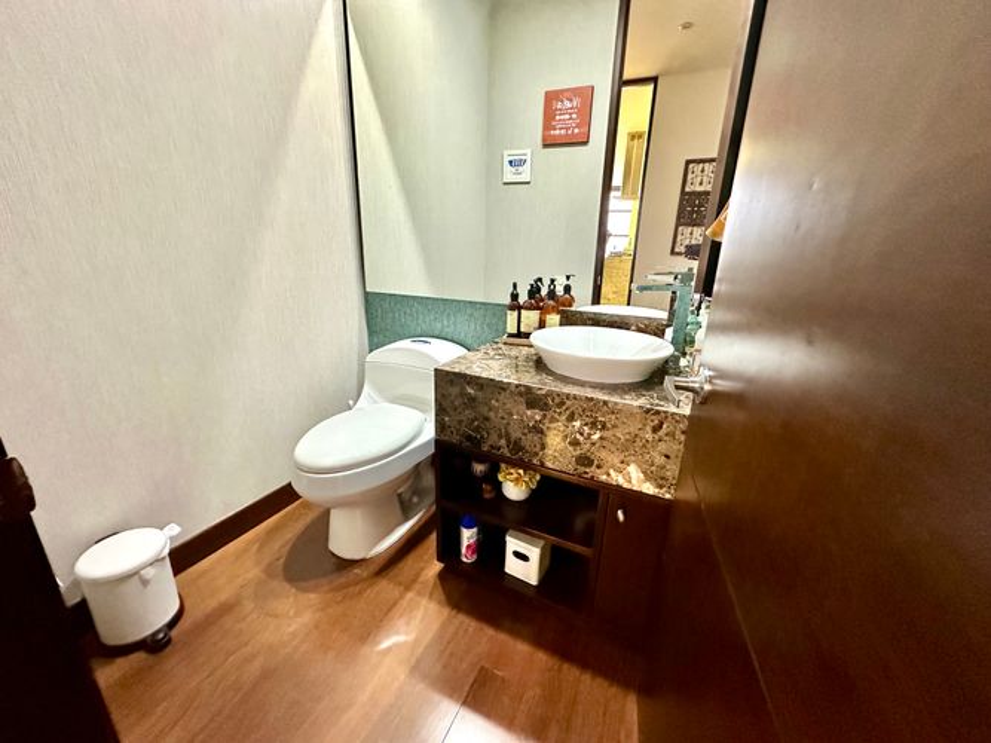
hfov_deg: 102.1
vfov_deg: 85.7
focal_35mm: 14
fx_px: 401
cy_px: 372
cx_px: 496
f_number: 2.2
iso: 800
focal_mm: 2.22
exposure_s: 1/60
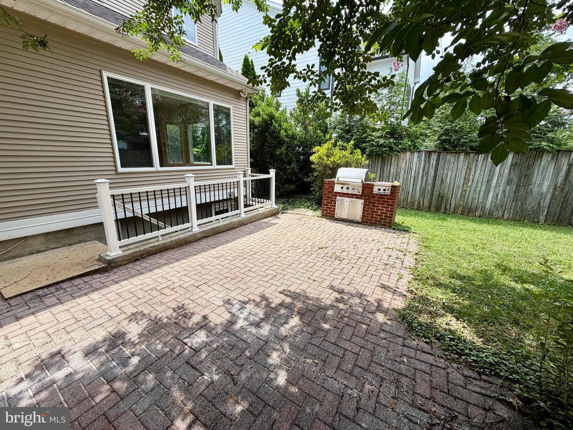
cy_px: 215
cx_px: 286
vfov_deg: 85.7
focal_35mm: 14
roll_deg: -0.8
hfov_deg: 102.1
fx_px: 232
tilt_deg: -14.0
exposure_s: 1/502
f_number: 2.2
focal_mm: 2.22
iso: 50
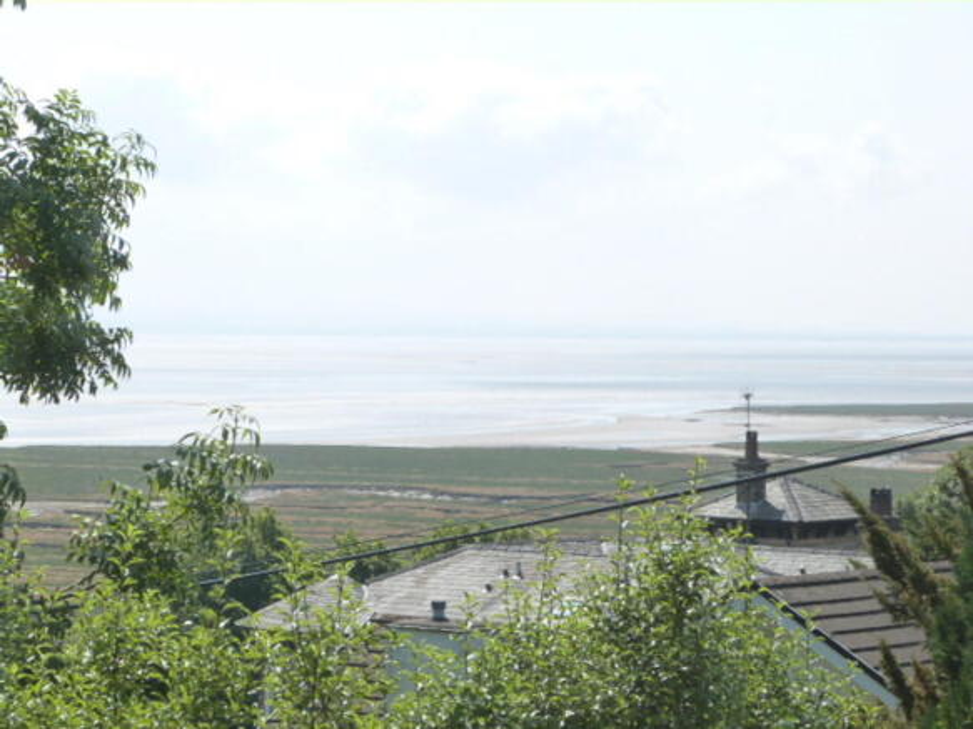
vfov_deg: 12.8
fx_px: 3260
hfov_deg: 17.0
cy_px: 364
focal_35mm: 116
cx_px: 486
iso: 160
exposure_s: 1/320
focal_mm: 20.8
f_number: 5.6
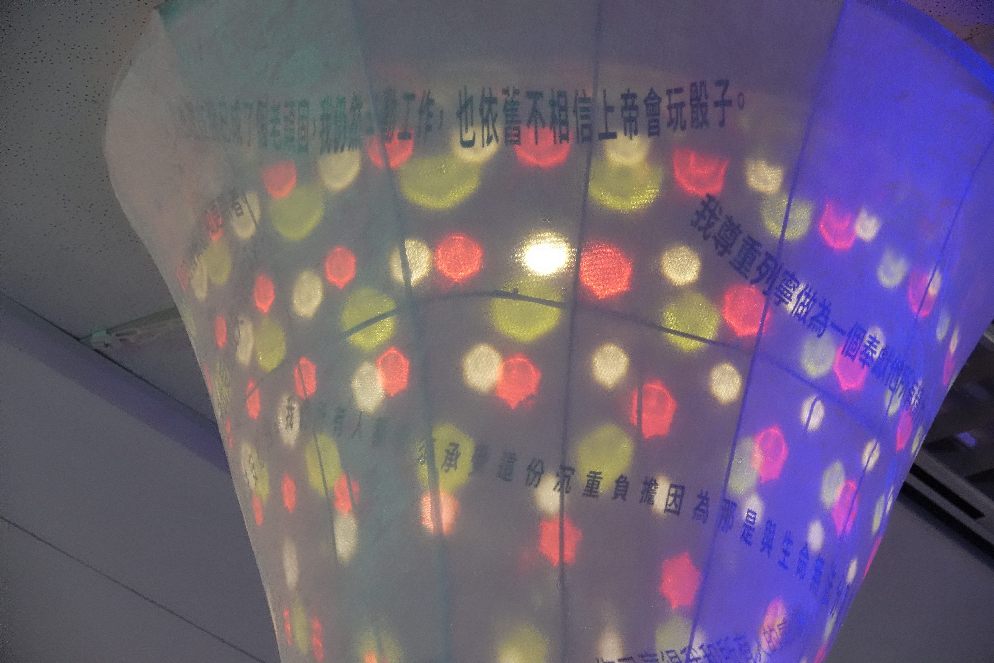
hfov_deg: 16.1
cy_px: 332
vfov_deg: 10.8
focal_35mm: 127
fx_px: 3506
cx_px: 497
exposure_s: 1/250
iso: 3200
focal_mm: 46.41
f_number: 4
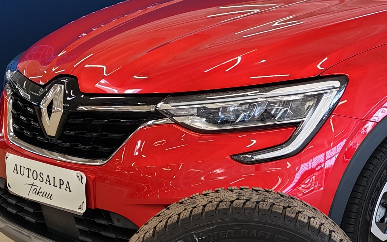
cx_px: 330
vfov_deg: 14.8
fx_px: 928
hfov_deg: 23.1
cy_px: 136
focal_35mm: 88
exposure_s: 1/100
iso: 100
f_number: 1.9
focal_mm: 6.12
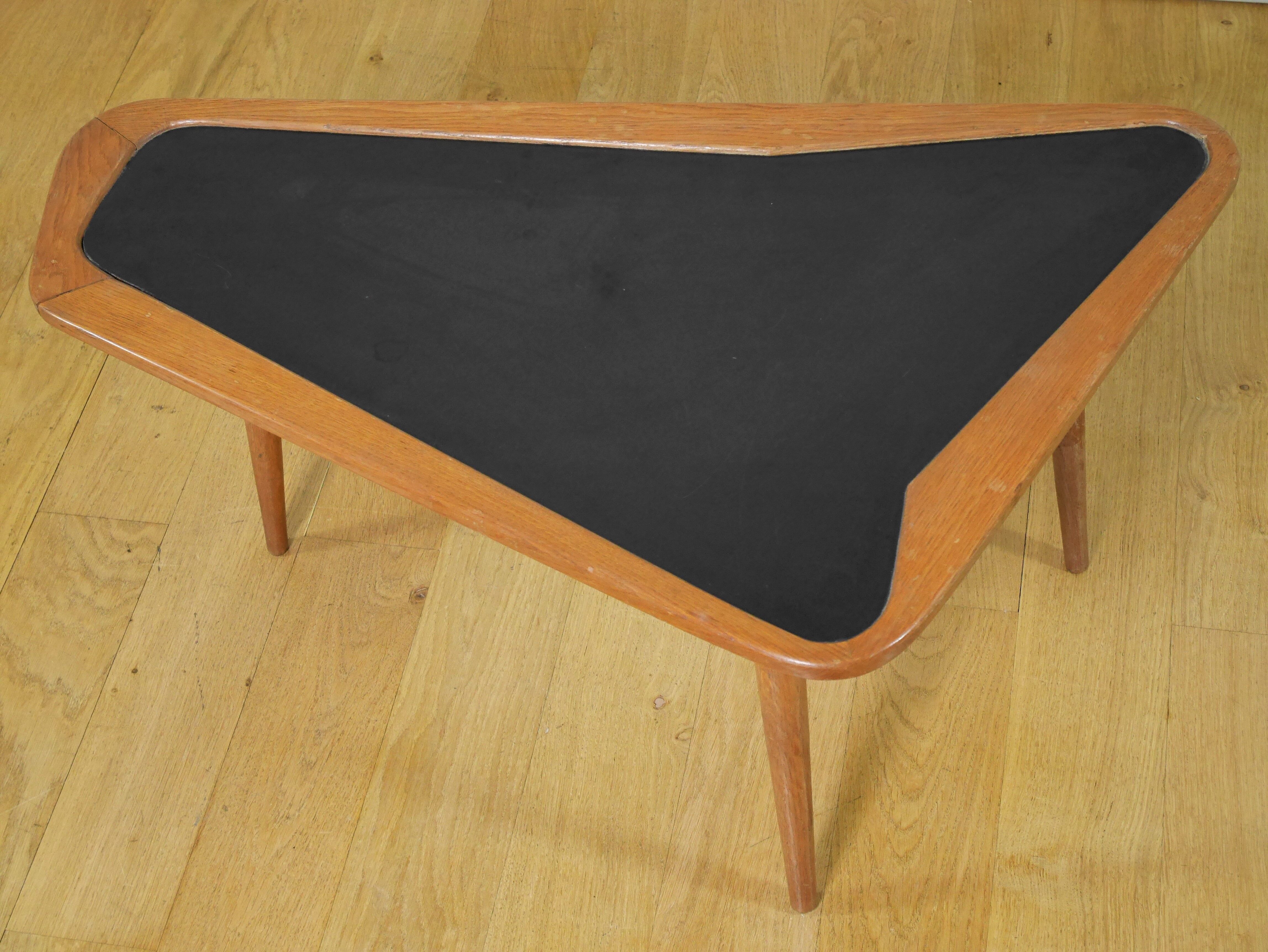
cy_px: 476
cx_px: 634
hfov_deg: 30.3
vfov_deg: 22.9
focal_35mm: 64
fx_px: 2345
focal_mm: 32
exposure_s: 1/80
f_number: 5.6
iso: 2000
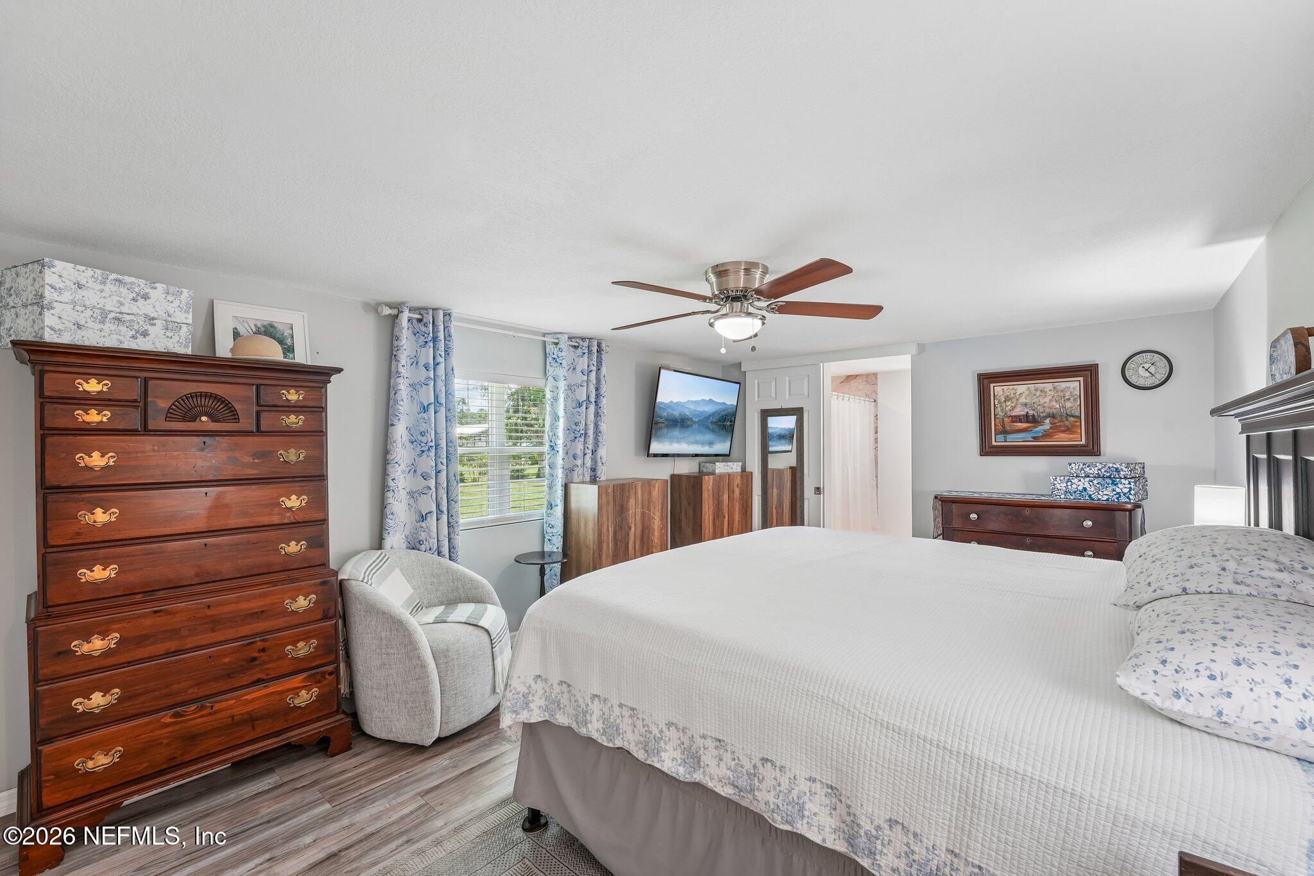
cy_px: 438
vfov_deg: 81.2
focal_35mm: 14
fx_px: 511
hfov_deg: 104.3
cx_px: 657
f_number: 9
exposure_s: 1/5
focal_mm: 14
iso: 100
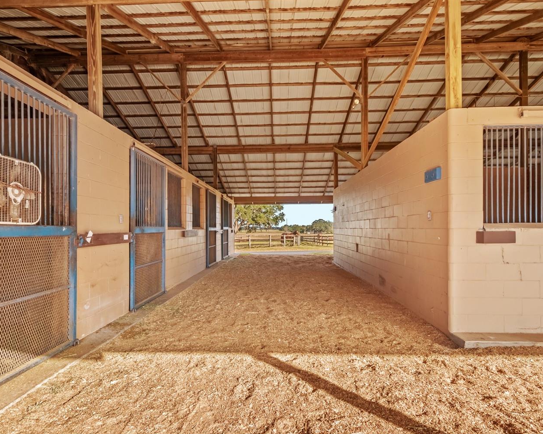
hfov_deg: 86.3
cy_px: 223
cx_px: 260
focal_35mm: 18
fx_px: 289
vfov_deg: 73.8
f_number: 9
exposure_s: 1/40
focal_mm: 10
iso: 100
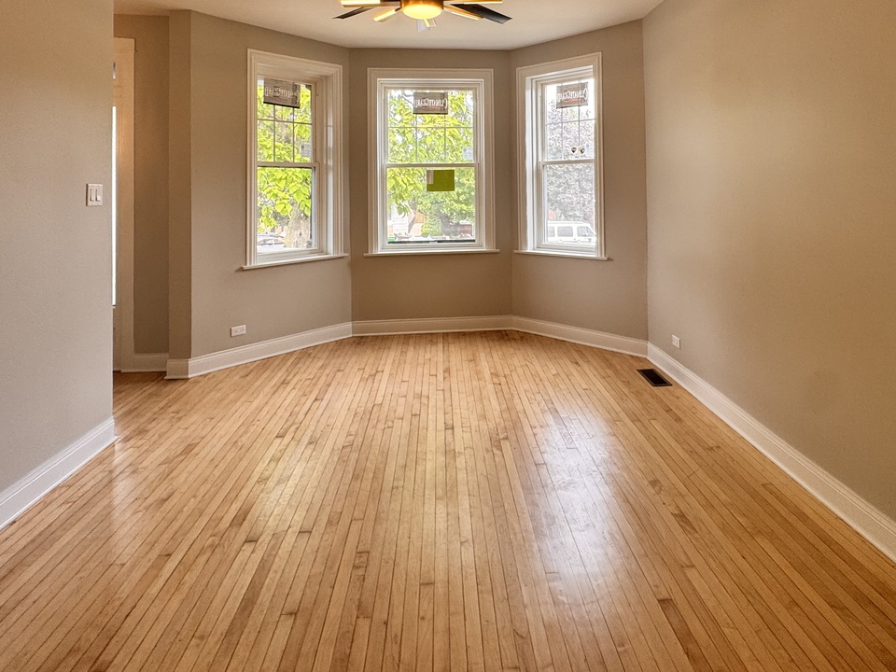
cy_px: 183
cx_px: 480
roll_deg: +0.1
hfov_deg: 78.9
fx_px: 544
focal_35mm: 21
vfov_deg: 60.6
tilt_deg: -0.1
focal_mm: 2.22
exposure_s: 1/99
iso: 64
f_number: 2.2
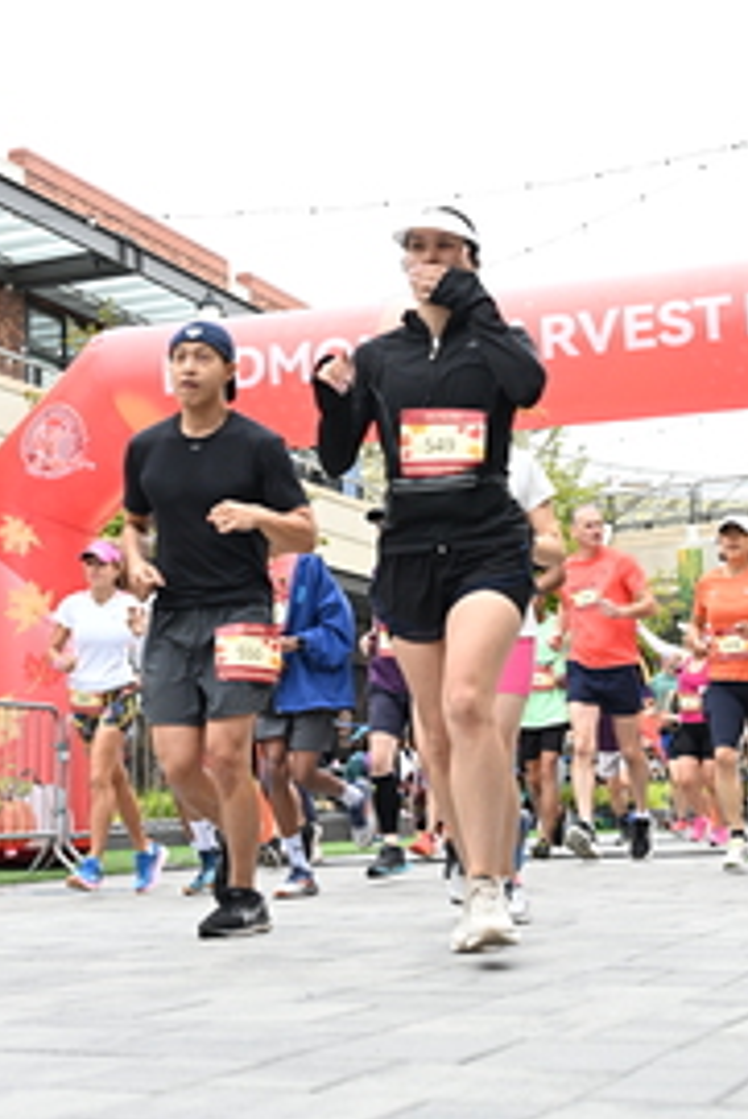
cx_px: 320
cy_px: 458
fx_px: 1961
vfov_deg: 31.8
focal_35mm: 63
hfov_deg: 21.6
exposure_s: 1/640
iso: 2000
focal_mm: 31
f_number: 4
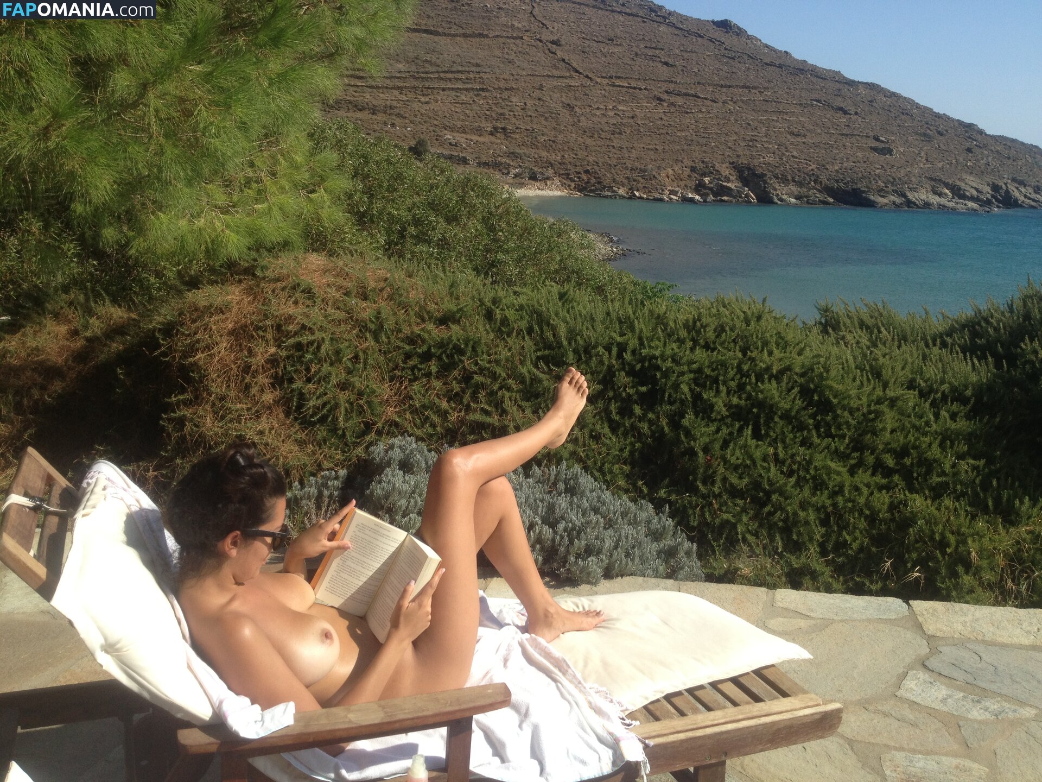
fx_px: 1054
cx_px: 521
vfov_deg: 40.7
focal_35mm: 35
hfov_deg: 52.6
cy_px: 391
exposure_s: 1/1727
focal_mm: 4.28
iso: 50
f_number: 2.4
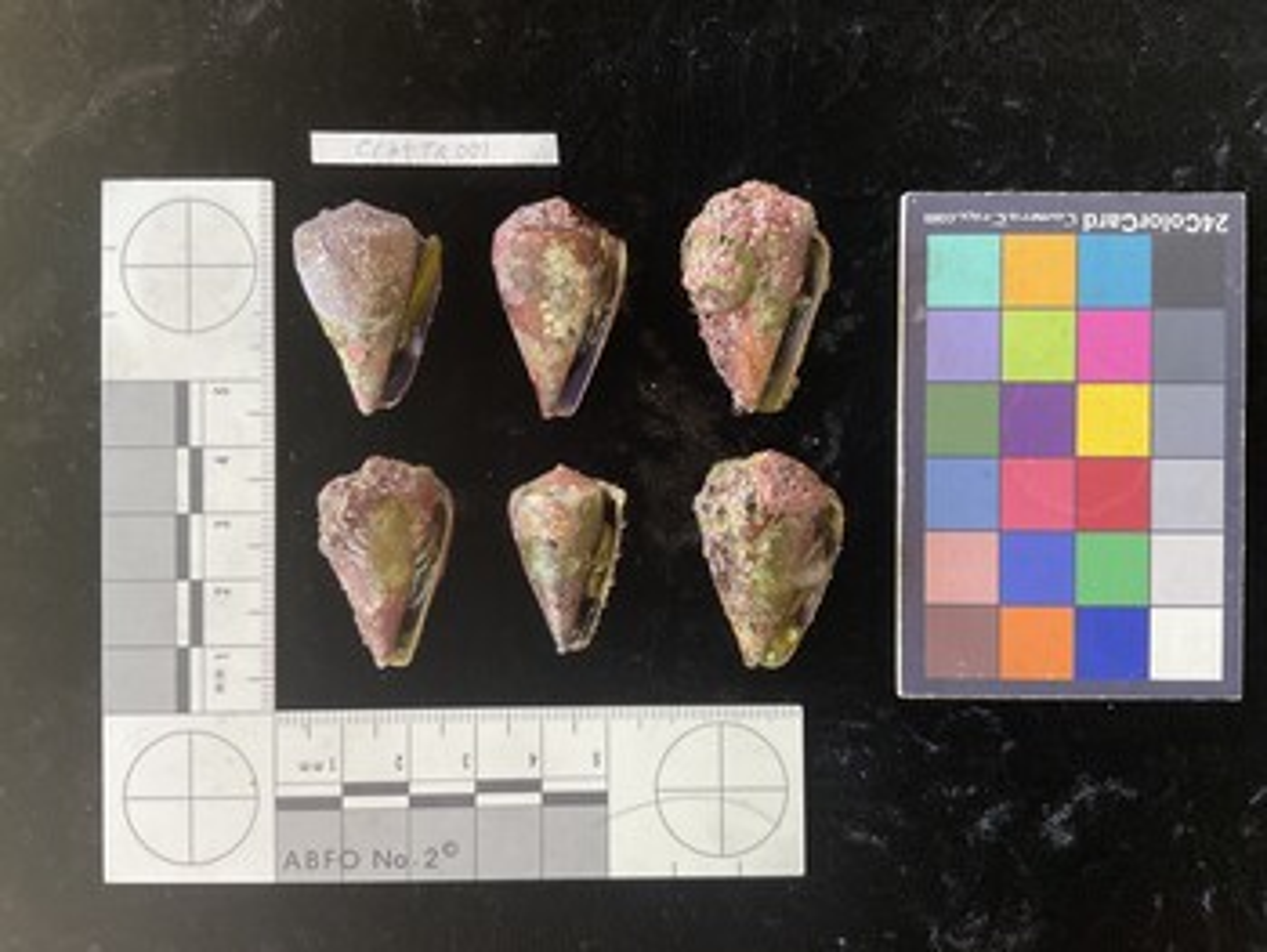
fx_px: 1062
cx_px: 634
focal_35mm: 29
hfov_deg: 61.6
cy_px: 476
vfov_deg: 48.3
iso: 50
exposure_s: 1/60
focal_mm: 3
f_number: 1.8
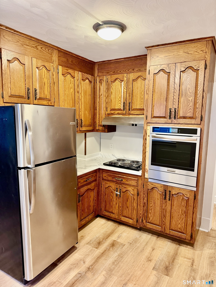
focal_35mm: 24
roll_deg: -0.8
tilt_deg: -8.1
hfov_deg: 56.8
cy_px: 144
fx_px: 200
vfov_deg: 71.6
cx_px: 108
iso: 400
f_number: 1.78
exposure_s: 1/60
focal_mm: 6.76
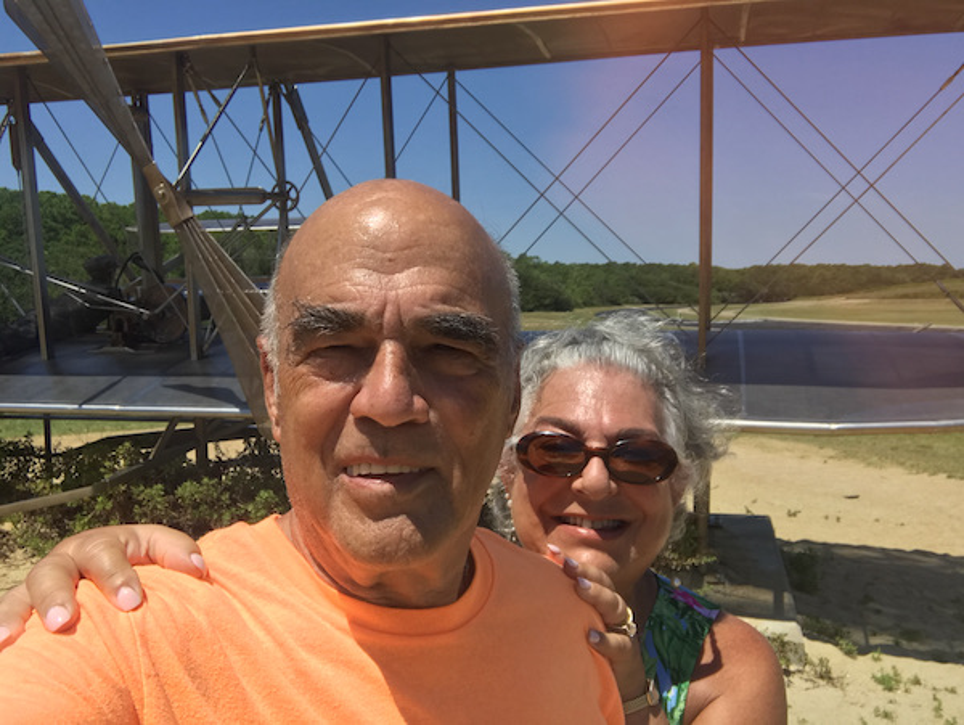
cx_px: 482
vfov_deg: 44.2
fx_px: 892
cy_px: 362
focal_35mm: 32
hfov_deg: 56.8
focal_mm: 2.87
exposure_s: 1/997
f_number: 2.2
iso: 25
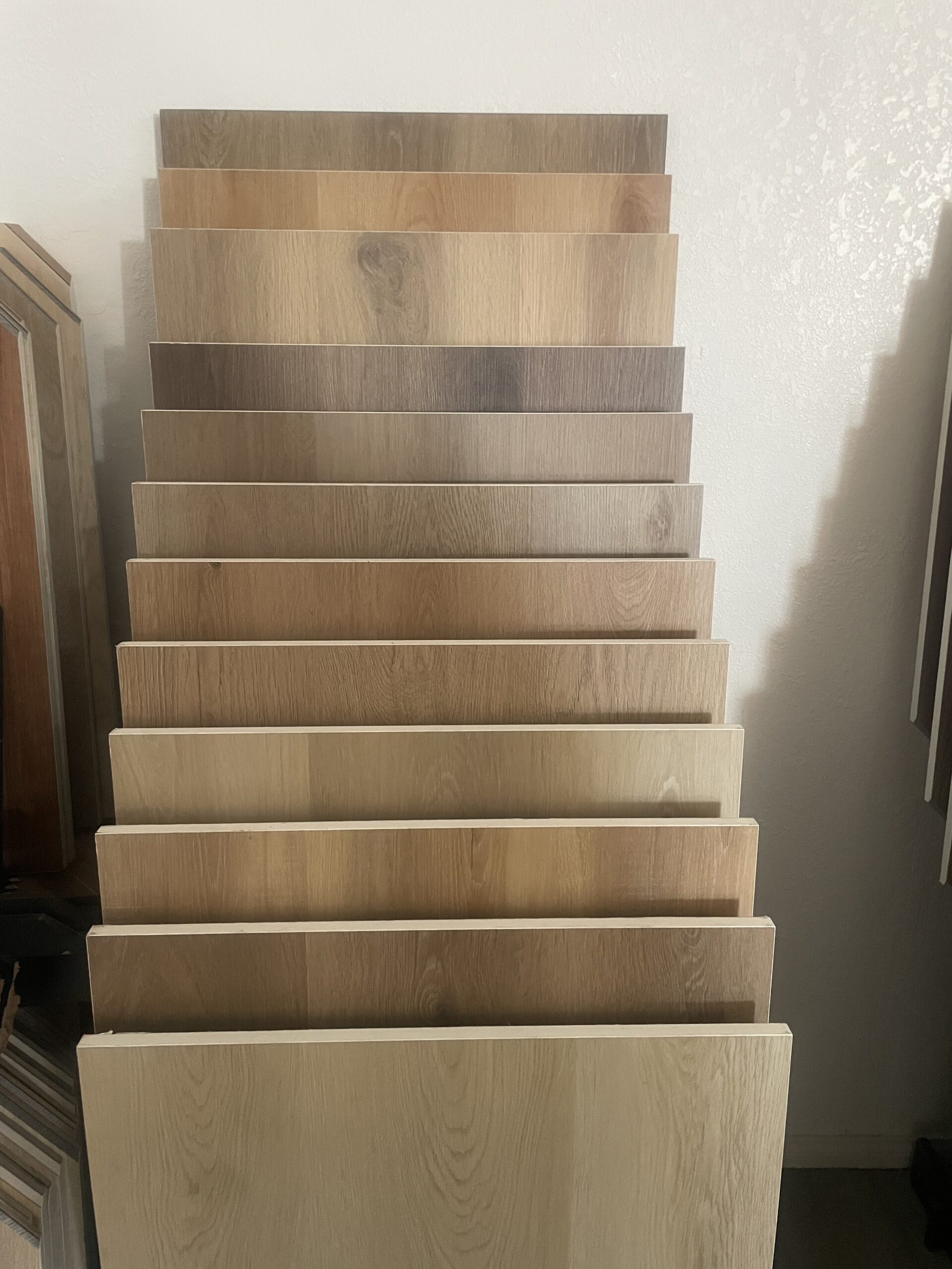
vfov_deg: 67.3
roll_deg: +0.9
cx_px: 476
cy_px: 634
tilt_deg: -17.7
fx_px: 953
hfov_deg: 53.1
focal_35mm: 26
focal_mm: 4.2
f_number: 1.6
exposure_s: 1/40
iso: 640
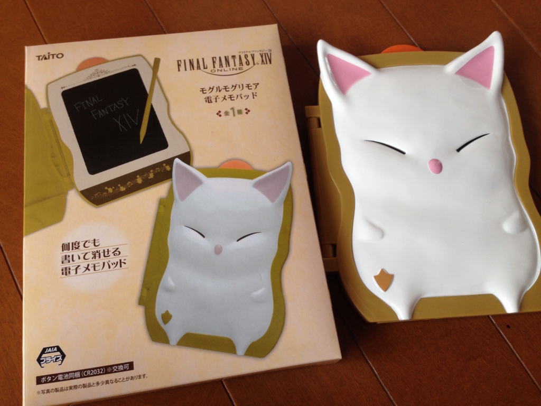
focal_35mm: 33
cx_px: 270
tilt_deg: -69.6
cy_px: 203
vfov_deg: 42.9
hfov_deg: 55.4
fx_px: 516
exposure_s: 1/20
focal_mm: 4.12
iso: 50
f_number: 2.4
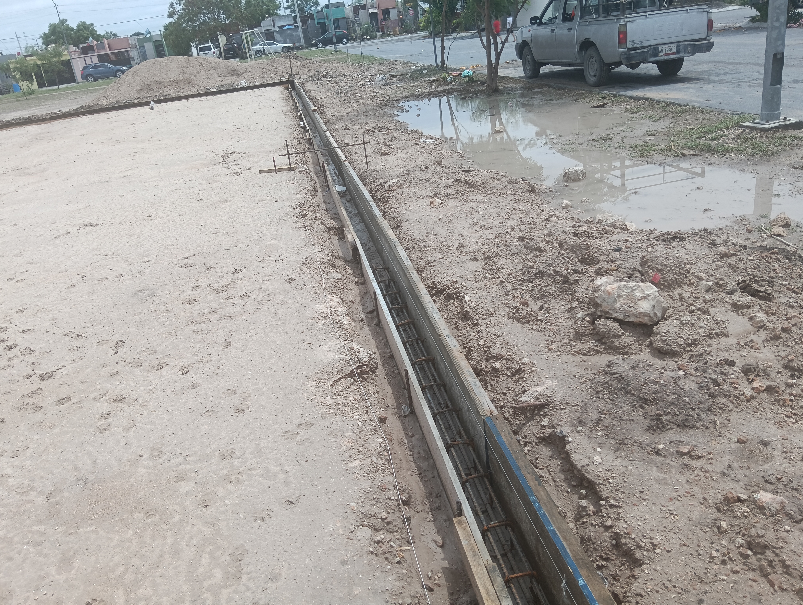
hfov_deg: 65.2
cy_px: 302
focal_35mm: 27
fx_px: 627
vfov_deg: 51.5
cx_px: 402
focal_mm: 3.98
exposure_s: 1/806
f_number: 1.8
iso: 64
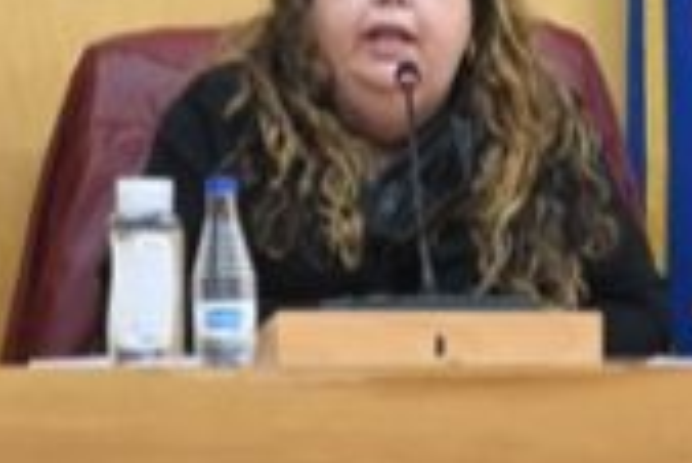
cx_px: 152
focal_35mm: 598
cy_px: 352
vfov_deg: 2.3
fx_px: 11504
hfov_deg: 3.4
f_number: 11
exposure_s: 1/160
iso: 12800
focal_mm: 135
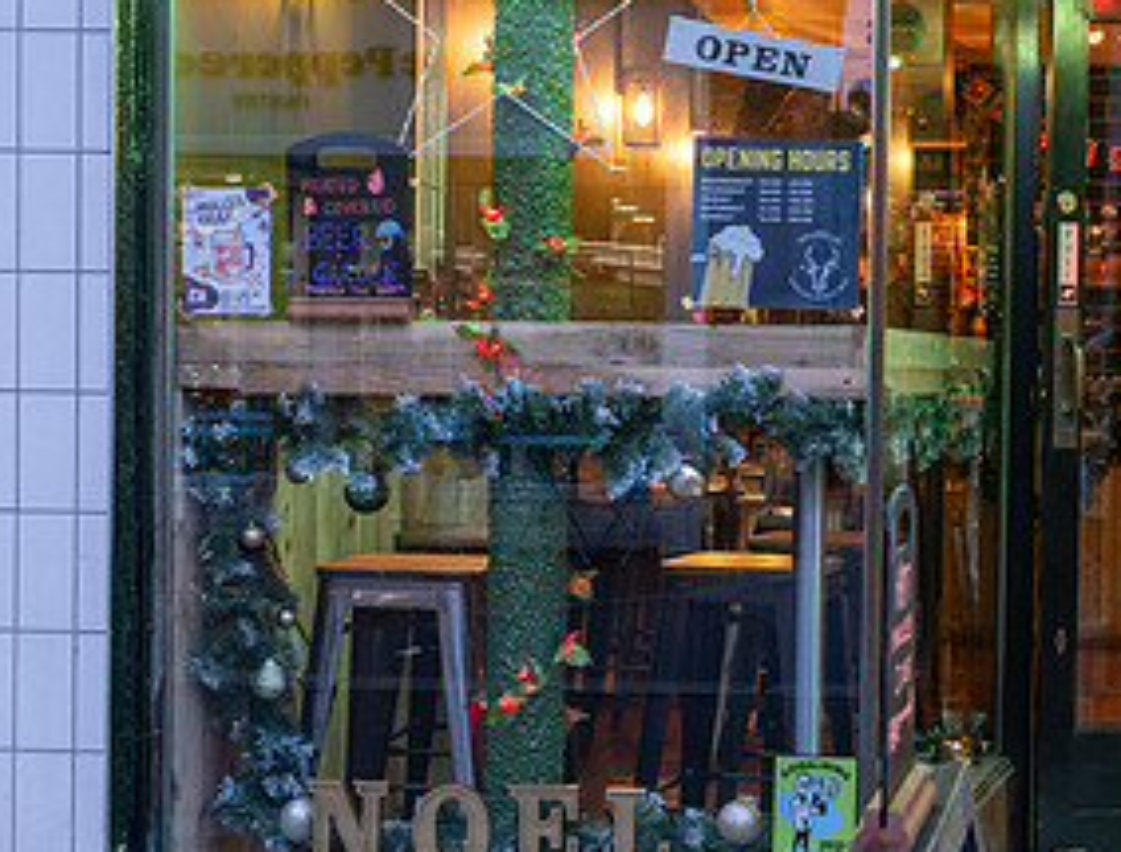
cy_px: 409
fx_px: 2310
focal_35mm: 71
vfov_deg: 20.9
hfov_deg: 26.4
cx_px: 1005
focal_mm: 24
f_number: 3.5
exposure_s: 1/60
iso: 640
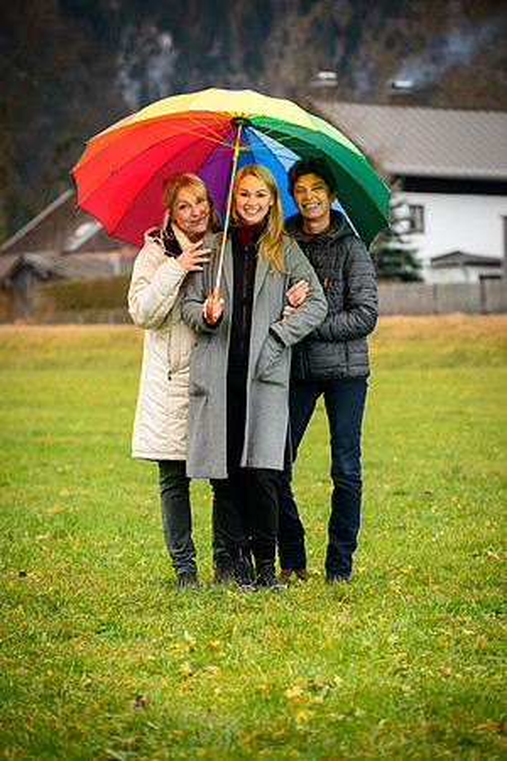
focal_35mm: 150
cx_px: 254
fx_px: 3169
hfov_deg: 9.1
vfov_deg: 13.7
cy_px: 380
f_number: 5
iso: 800
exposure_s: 1/250
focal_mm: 150
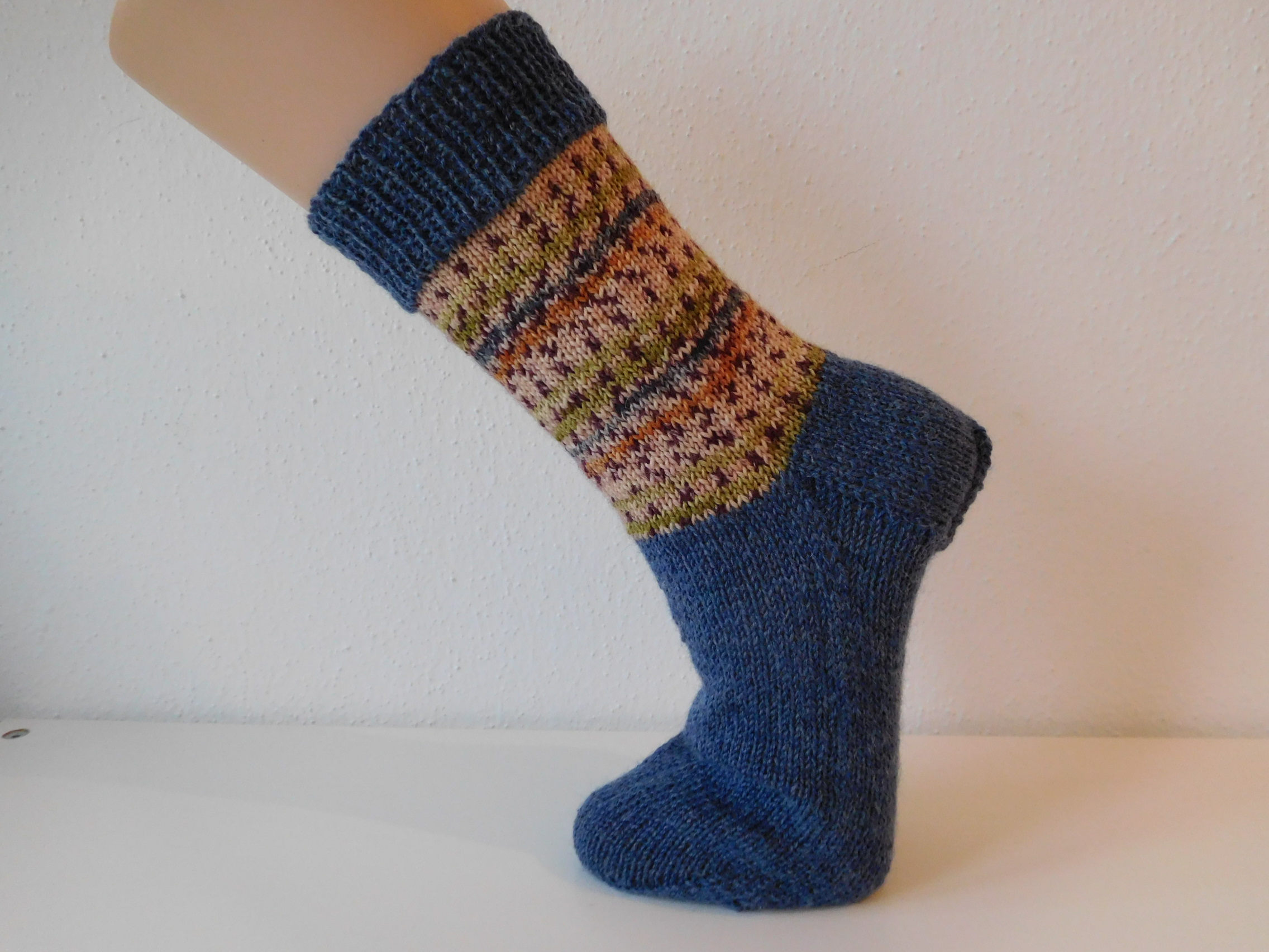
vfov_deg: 54.9
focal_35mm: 25
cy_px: 476
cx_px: 634
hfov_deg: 69.4
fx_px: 916
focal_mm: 4.5
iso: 400
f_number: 3.4
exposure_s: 1/10
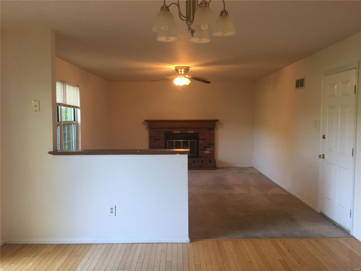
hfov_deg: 61.7
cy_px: 136
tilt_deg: -4.0
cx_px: 180
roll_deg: +1.0
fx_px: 302
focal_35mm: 29
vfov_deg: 48.2
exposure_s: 1/30
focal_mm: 4.15
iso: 50
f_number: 2.2
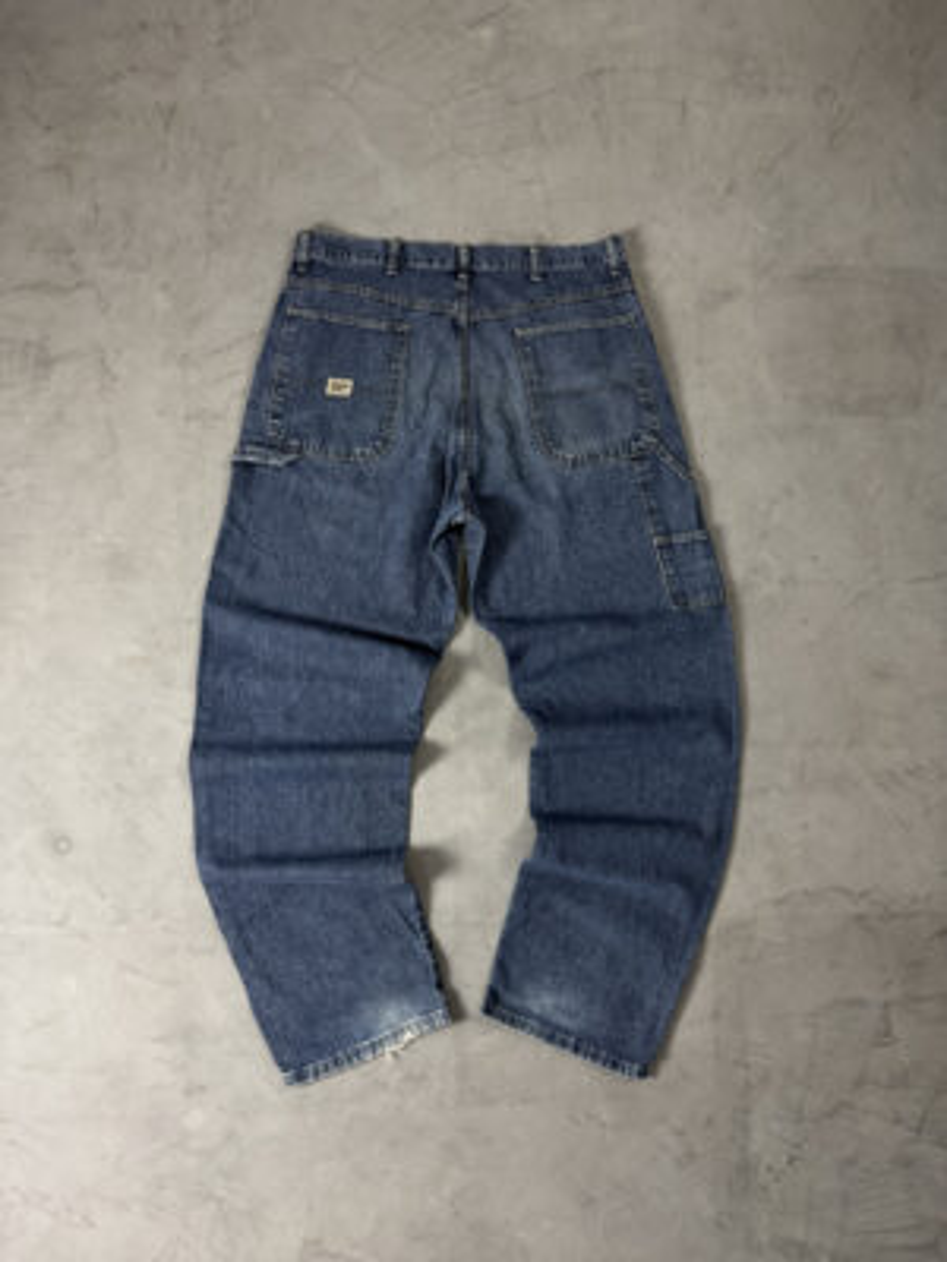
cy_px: 631
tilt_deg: -83.3
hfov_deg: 56.8
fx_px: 875
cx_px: 474
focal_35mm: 24
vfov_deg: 71.6
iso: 200
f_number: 1.78
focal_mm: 6.76
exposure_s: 1/60
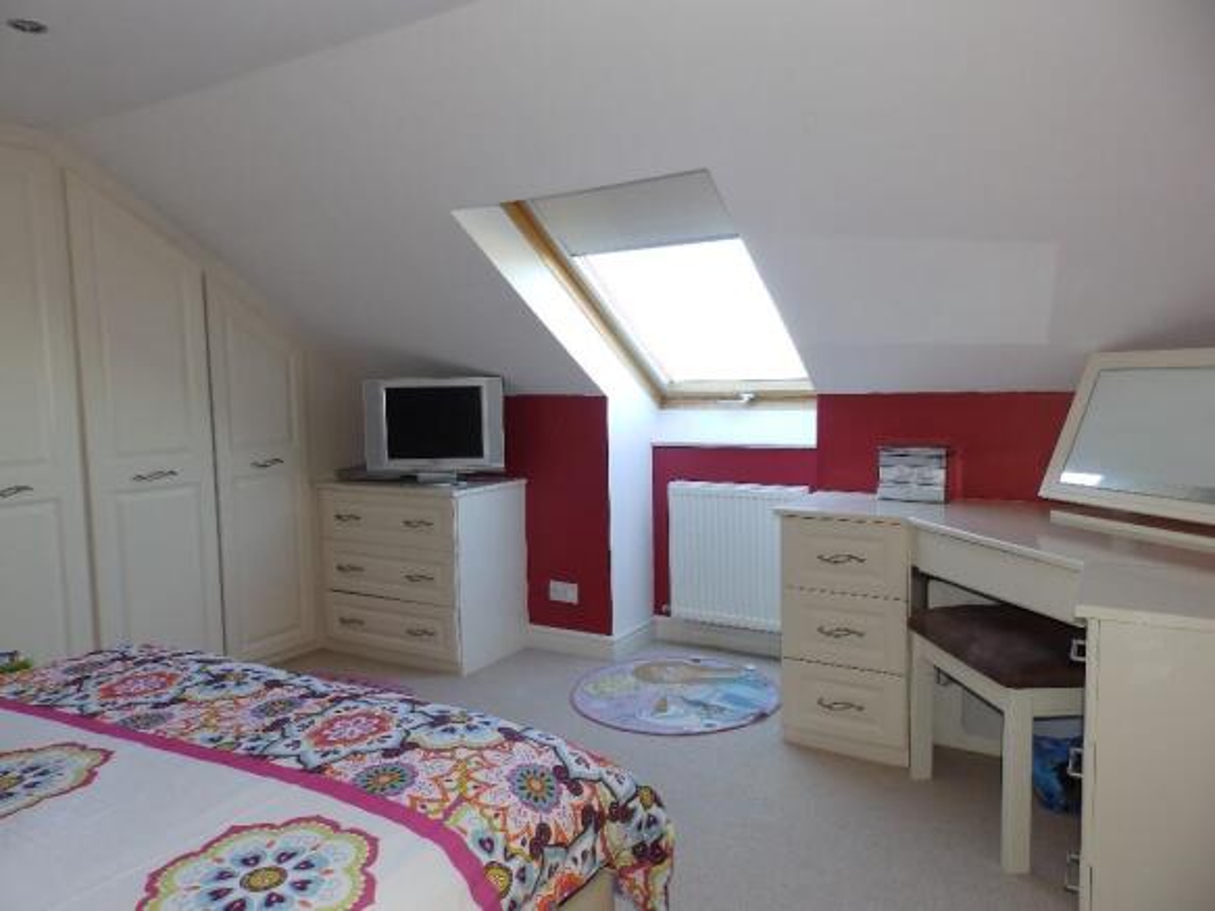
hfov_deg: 76.4
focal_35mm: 22
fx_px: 772
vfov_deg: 61.1
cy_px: 456
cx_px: 608
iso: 125
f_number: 3.4
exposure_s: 1/30
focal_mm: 4
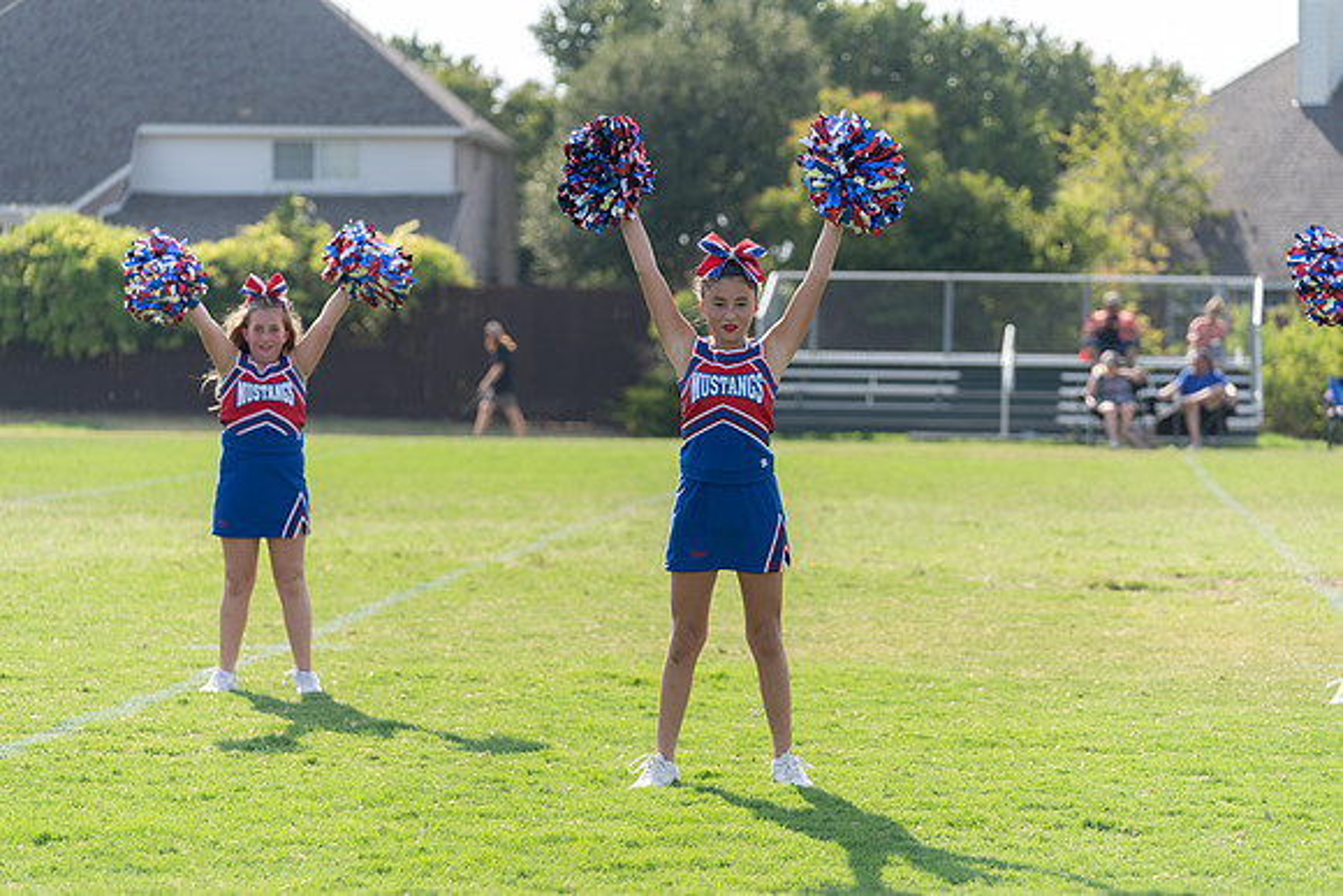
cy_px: 448
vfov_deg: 11.6
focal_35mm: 118
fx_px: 4403
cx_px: 672
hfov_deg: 17.3
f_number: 3.5
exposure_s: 1/1000
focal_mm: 118
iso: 100
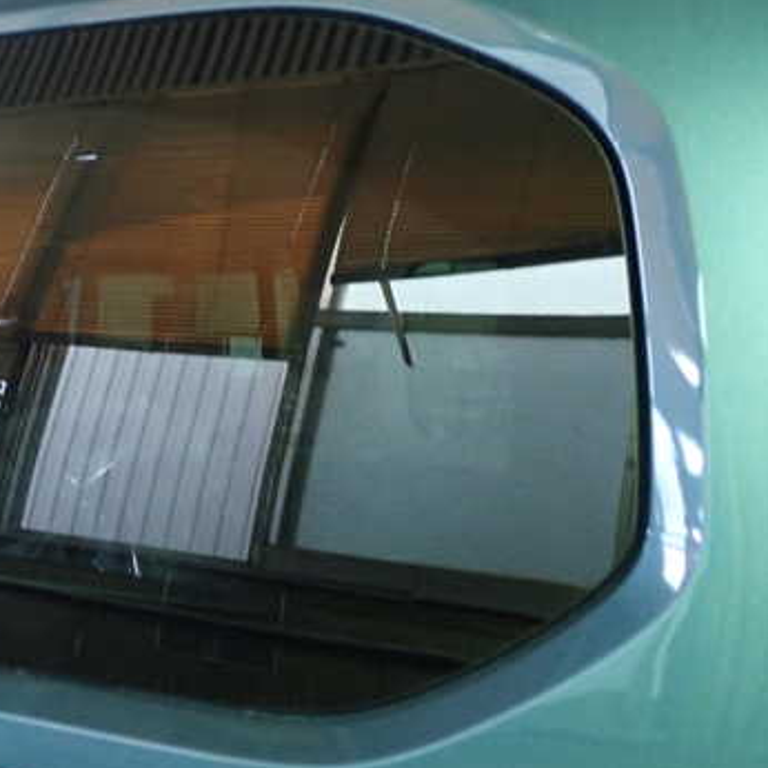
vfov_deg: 36.8
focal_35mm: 46
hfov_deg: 35.7
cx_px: 169
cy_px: 375
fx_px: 1155
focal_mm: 5.4
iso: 500
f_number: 2.3
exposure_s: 1/30
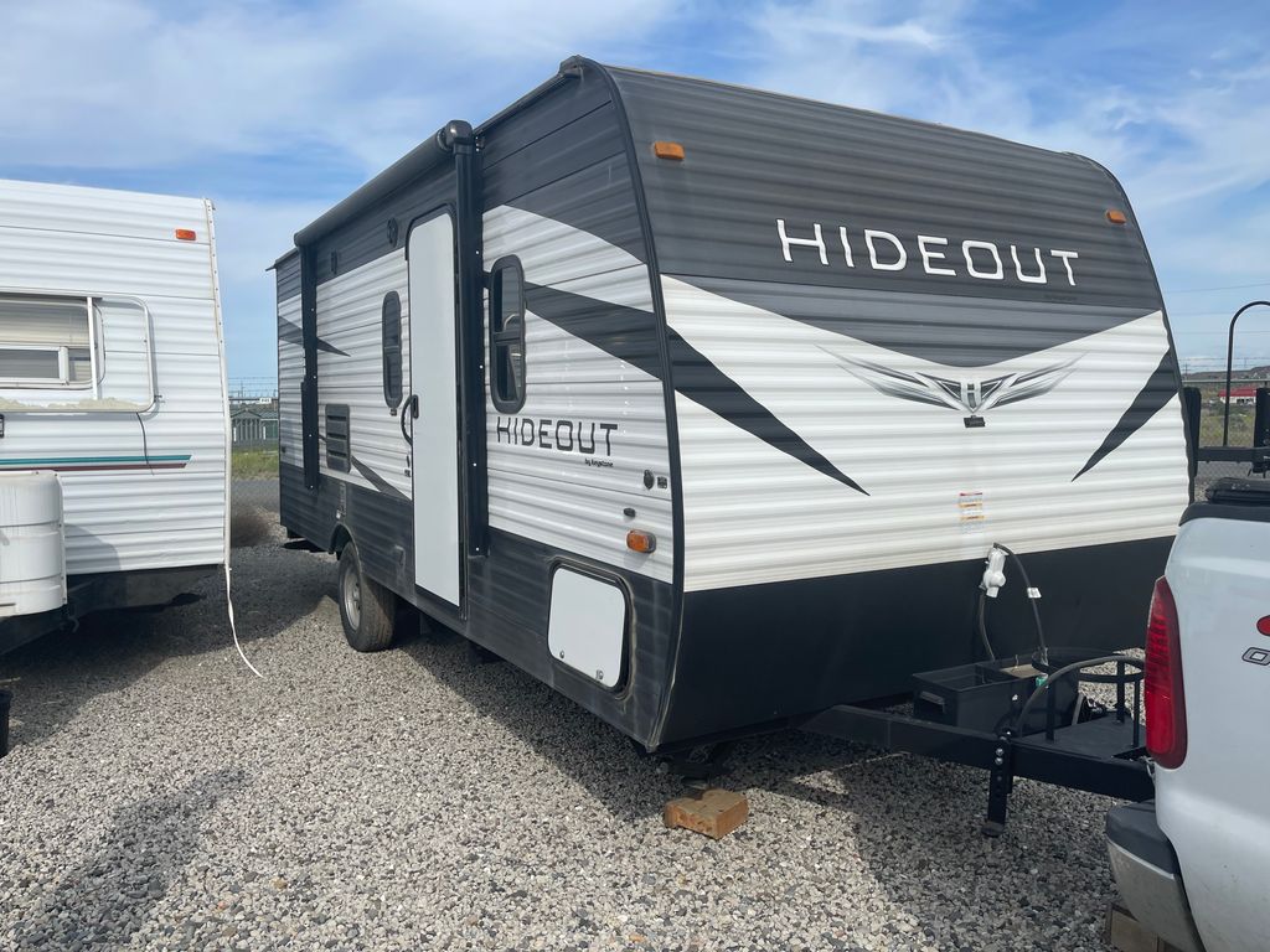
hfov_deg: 69.4
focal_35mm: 25
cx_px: 635
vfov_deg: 54.9
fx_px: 917
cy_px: 476
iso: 32
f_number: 1.6
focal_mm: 5.1
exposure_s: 1/4348
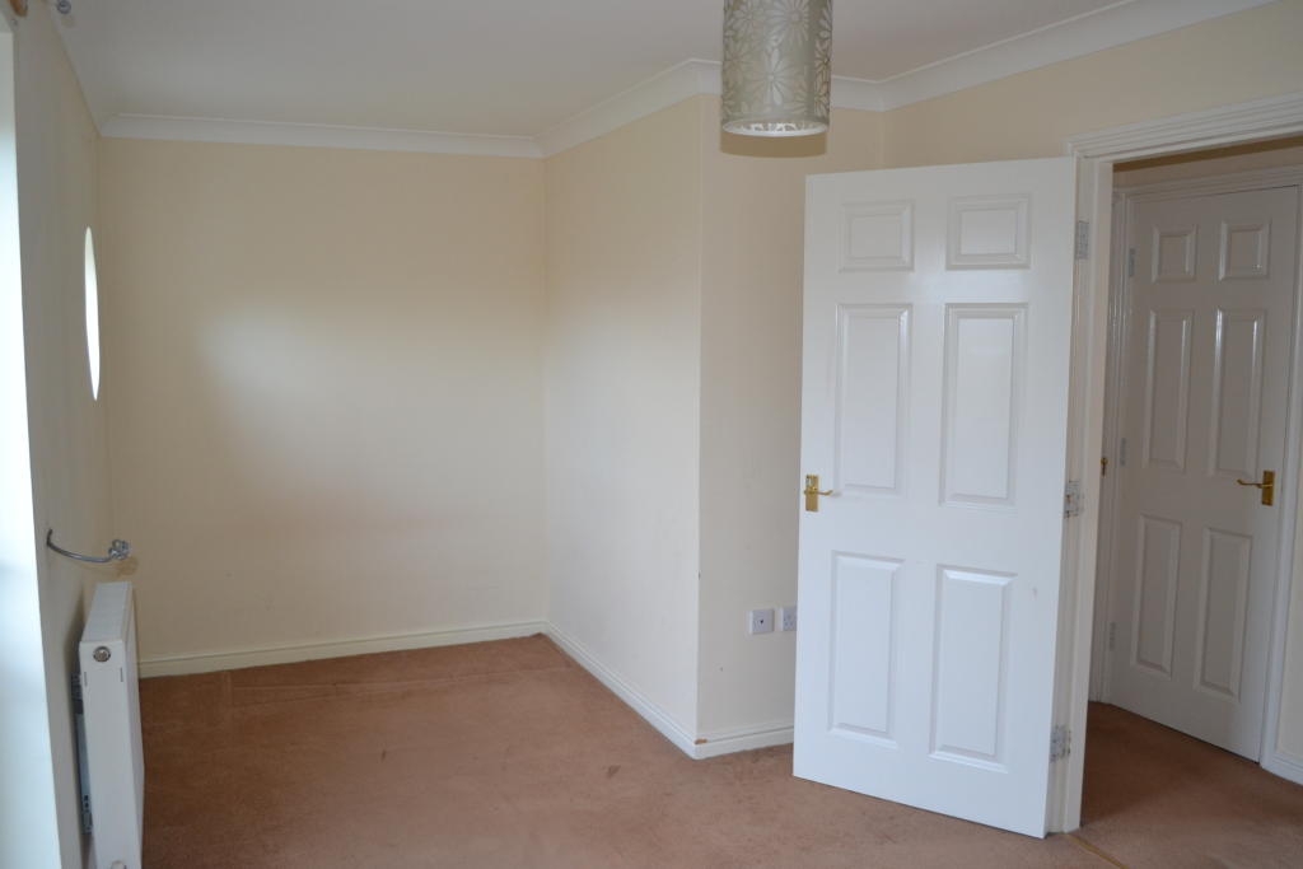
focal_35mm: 30
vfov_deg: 43.6
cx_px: 652
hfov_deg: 61.9
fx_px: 1086
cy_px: 434
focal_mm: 20
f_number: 3.8
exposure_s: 1/60
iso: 900
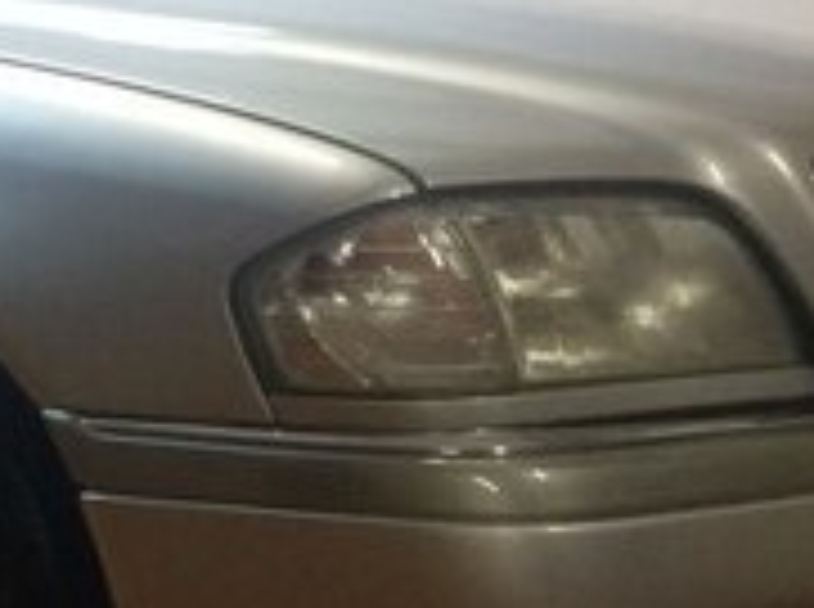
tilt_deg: -7.2
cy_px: 372
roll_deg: +0.4
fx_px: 2488
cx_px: -558
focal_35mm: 106
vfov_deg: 13.9
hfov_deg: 16.2
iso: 100
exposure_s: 1/33
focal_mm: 4.15
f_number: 2.2
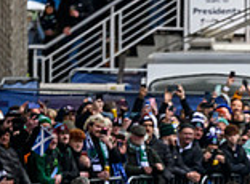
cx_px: 350
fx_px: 6331
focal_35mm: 882
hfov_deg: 2.3
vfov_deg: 1.7
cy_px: 346
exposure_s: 1/2000
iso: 3200
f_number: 2.8
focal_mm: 200
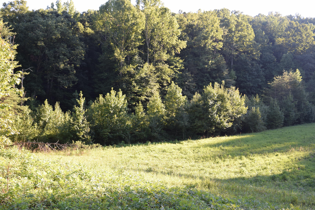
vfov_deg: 31.9
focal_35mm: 42
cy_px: 105
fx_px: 367
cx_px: 158
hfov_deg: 46.4
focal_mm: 28
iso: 400
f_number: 7.1
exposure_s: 1/200
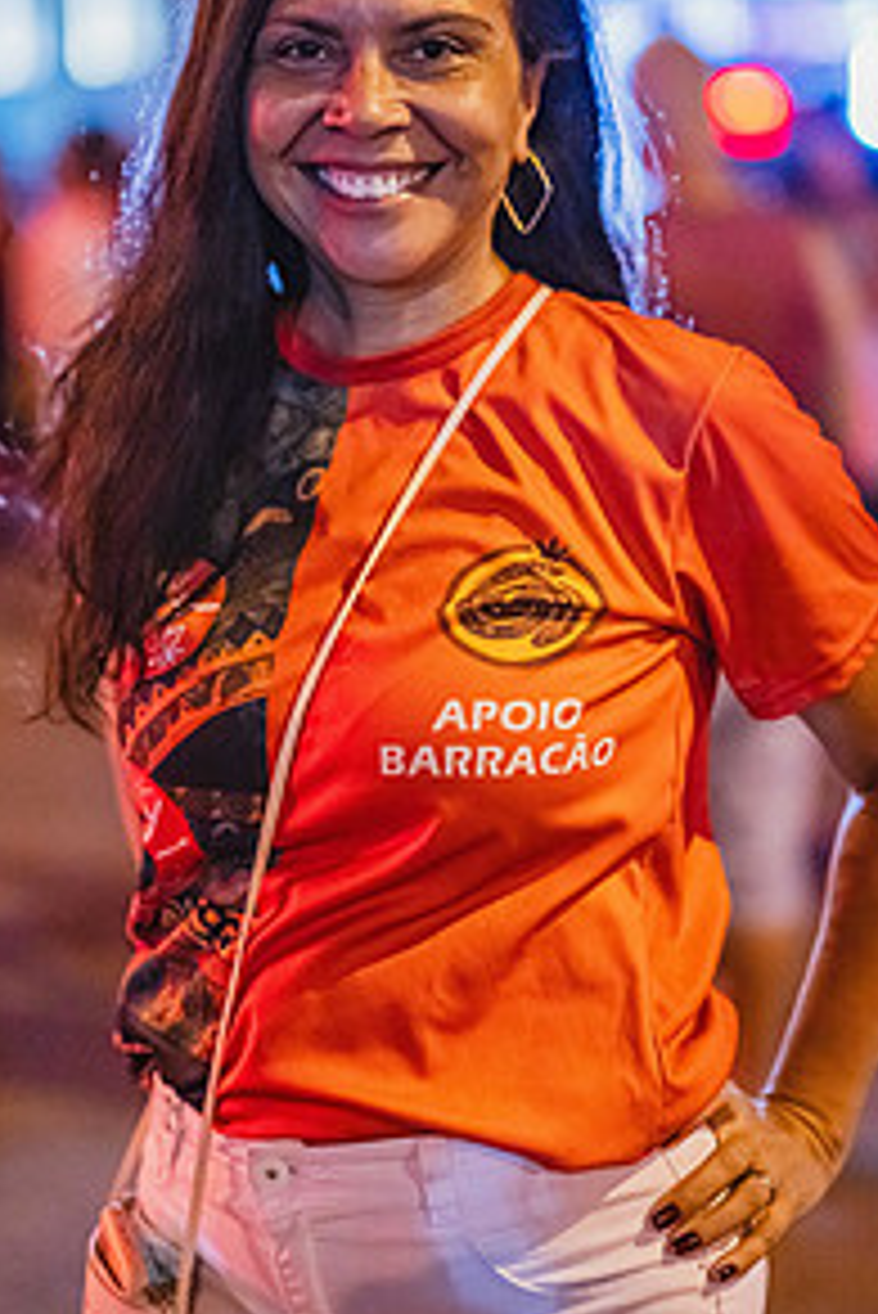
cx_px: 473
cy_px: 500
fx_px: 2813
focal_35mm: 77
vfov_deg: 26.2
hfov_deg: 17.7
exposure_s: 1/320
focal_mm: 50
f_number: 1.3
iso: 2500
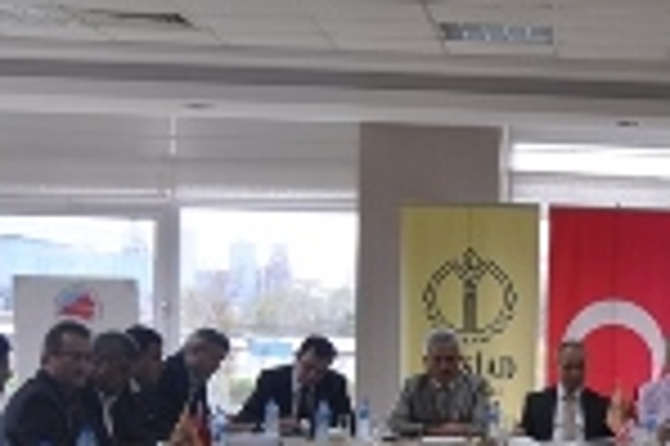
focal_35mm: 99
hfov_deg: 20.0
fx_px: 1840
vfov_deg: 13.6
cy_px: 423
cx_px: 666
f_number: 4.5
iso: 400
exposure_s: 1/80
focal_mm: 22
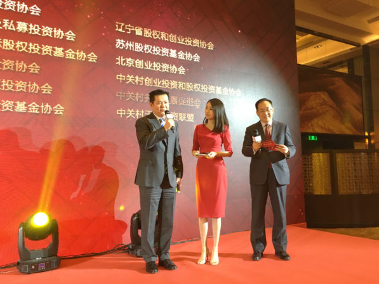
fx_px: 339
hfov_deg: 58.3
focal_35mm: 31
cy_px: 142
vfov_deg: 45.5
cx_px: 201
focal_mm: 4.15
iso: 125
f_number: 2.2
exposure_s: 1/33
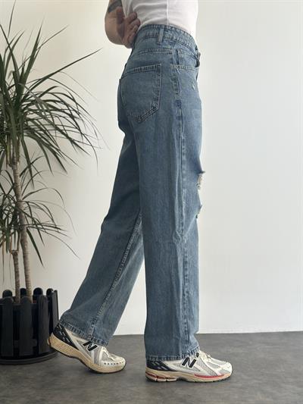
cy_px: 202
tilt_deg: +0.8
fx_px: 560
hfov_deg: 30.3
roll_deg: +0.5
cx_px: 152
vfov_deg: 39.6
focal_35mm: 48
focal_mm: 6.86
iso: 80
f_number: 1.78
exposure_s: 1/221
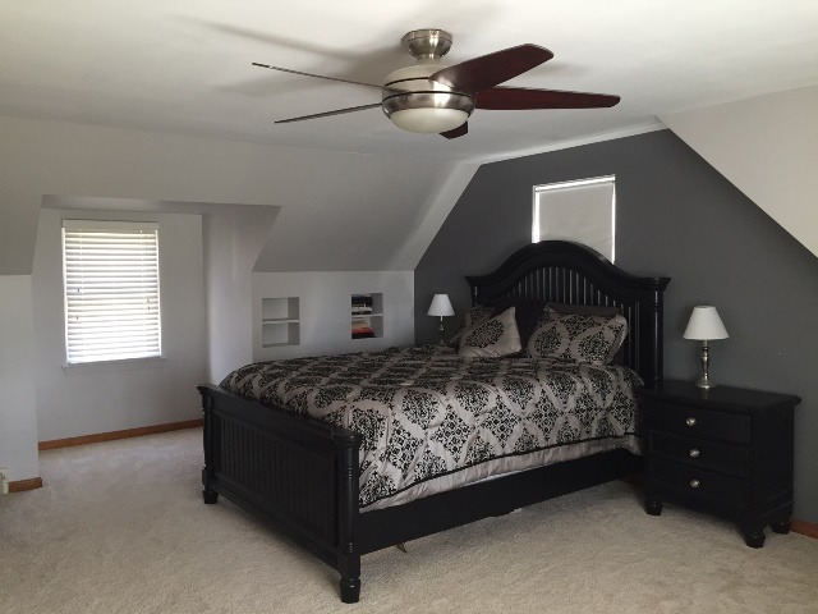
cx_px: 409
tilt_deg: -2.5
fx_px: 685
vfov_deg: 48.2
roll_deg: +1.0
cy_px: 307
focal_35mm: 29
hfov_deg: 61.7
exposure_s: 1/30
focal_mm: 4.15
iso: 80
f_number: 2.2
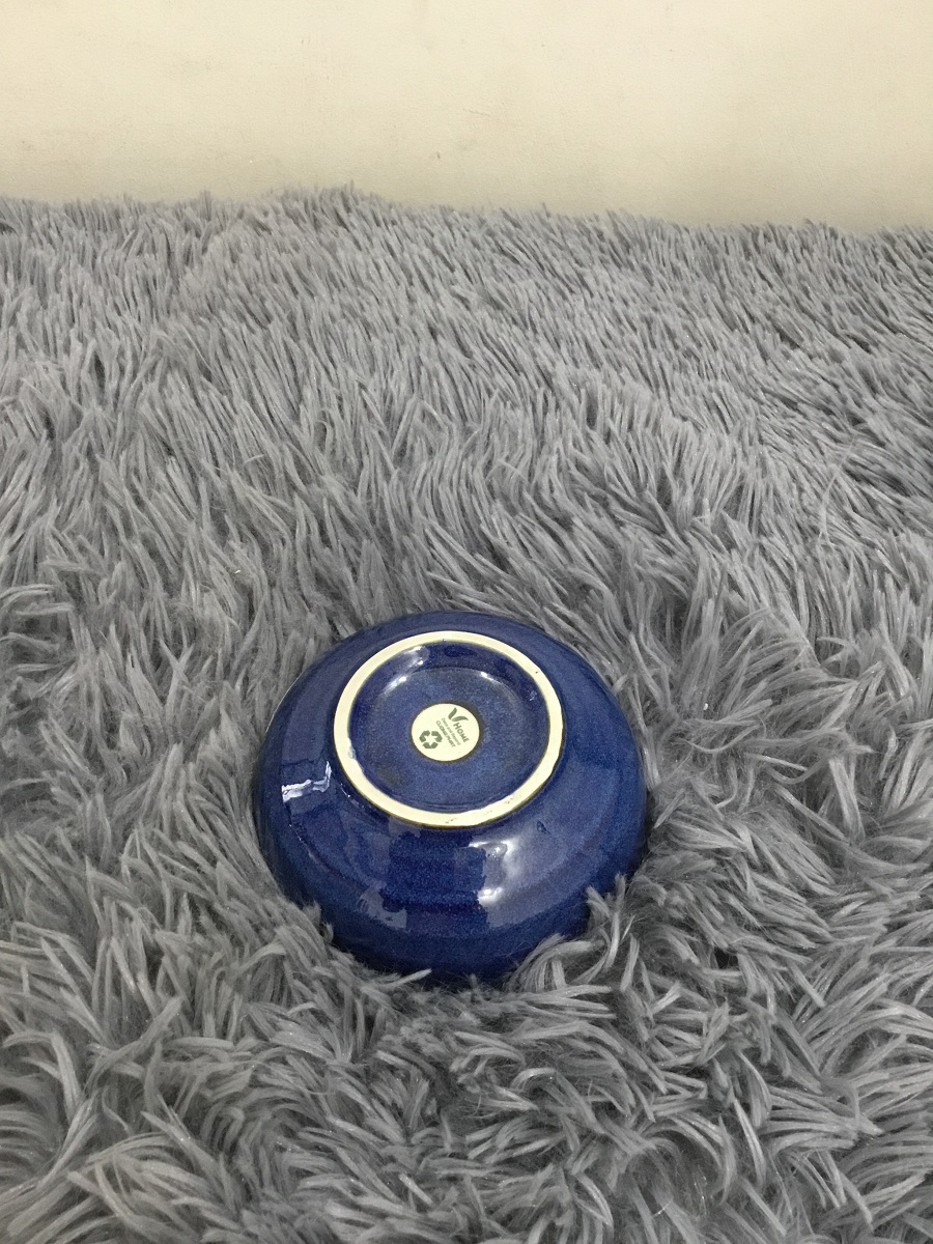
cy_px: 622
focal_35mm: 31
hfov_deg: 45.4
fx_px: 1114
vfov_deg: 58.4
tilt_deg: -54.3
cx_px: 466
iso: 160
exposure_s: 1/33
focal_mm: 3.3
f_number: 2.4
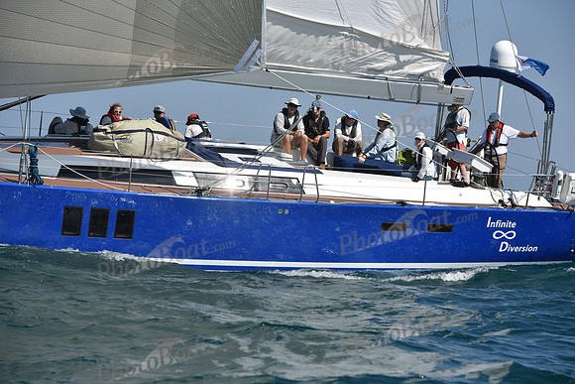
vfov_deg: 8.6
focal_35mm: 160
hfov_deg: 12.8
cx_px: 288
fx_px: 2556
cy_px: 192
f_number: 8
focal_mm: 160
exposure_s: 1/1600
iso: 250
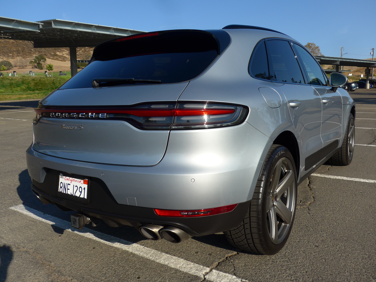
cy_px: 141
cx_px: 188
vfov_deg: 48.2
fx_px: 315
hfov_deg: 61.7
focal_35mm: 29
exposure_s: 1/1600
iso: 80
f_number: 2.8
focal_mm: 6
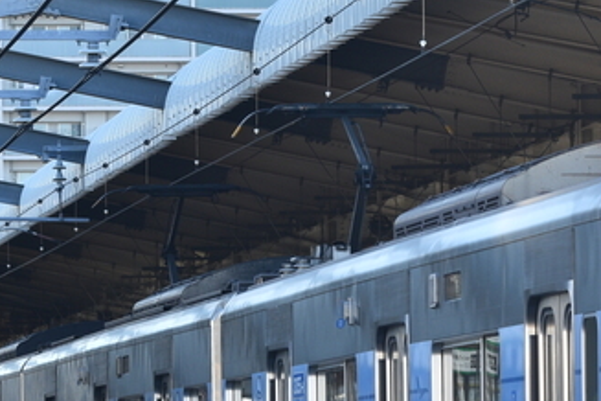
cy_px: 577
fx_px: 5492
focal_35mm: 329
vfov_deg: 4.2
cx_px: 520
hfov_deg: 6.3
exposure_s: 1/100
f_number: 6.3
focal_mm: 70
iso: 200
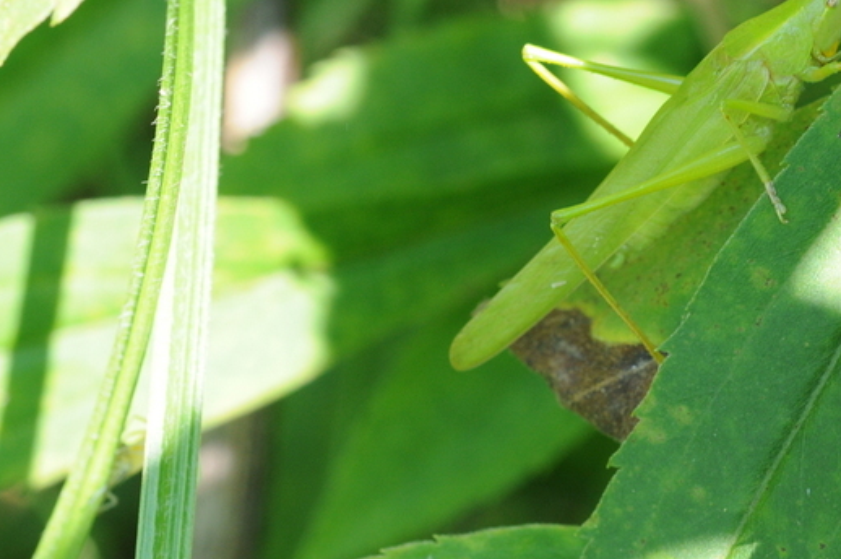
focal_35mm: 293
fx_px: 6835
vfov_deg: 4.7
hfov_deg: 7.0
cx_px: 727
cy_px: 101
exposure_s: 1/125
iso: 500
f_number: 11
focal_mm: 105
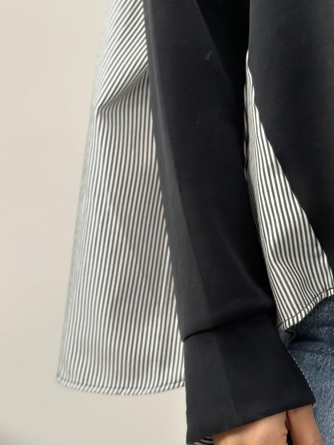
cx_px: 433
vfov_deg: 12.5
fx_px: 1968
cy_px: -121
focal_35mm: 153
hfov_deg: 9.5
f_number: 1.78
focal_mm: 6.86
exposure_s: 1/50
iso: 125
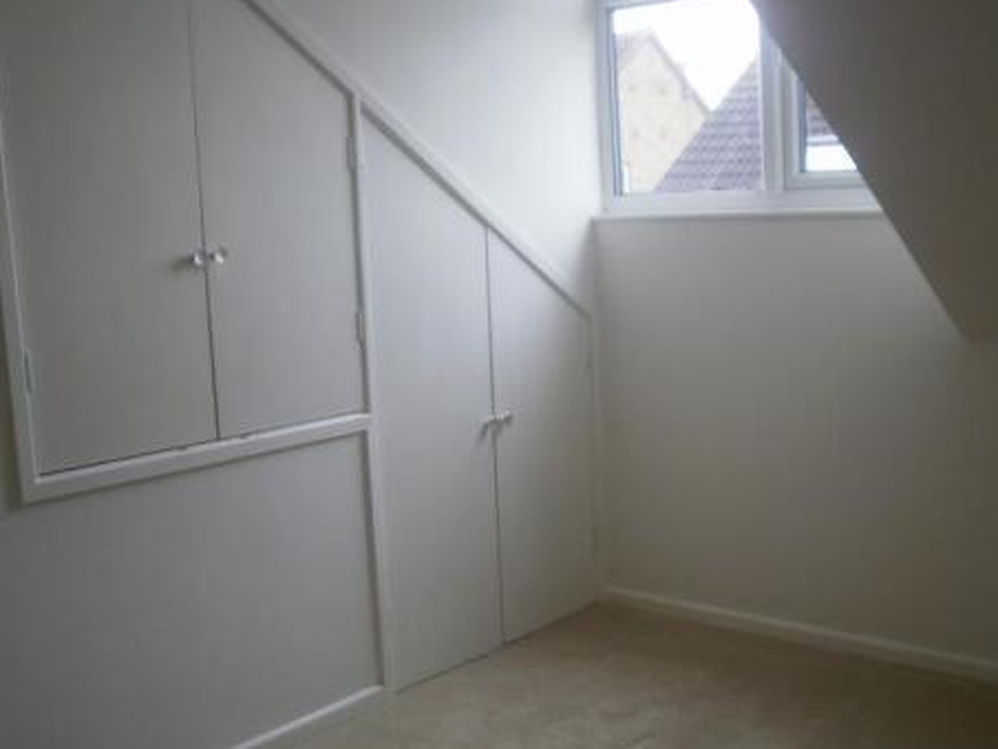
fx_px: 1153
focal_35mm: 40
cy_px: 408
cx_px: 531
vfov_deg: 35.9
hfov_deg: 46.8
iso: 100
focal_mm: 5.45
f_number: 2.9
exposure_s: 1/40
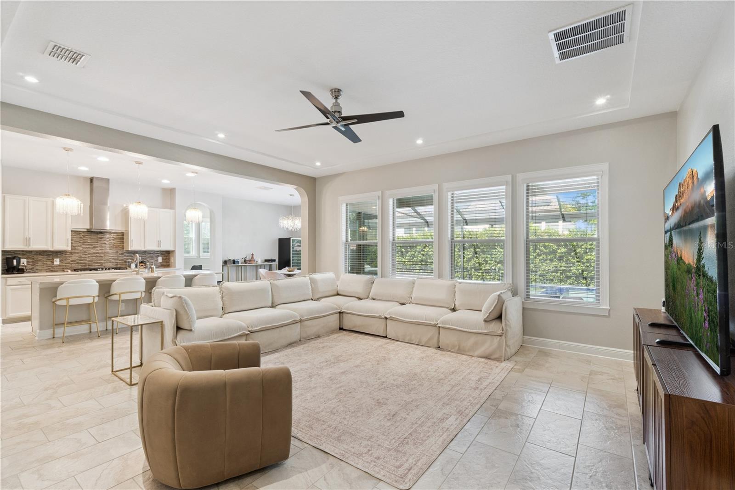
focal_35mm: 15
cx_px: 368
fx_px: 306
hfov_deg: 100.4
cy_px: 245
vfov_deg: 77.3
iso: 400
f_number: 11
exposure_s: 1/8
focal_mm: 10
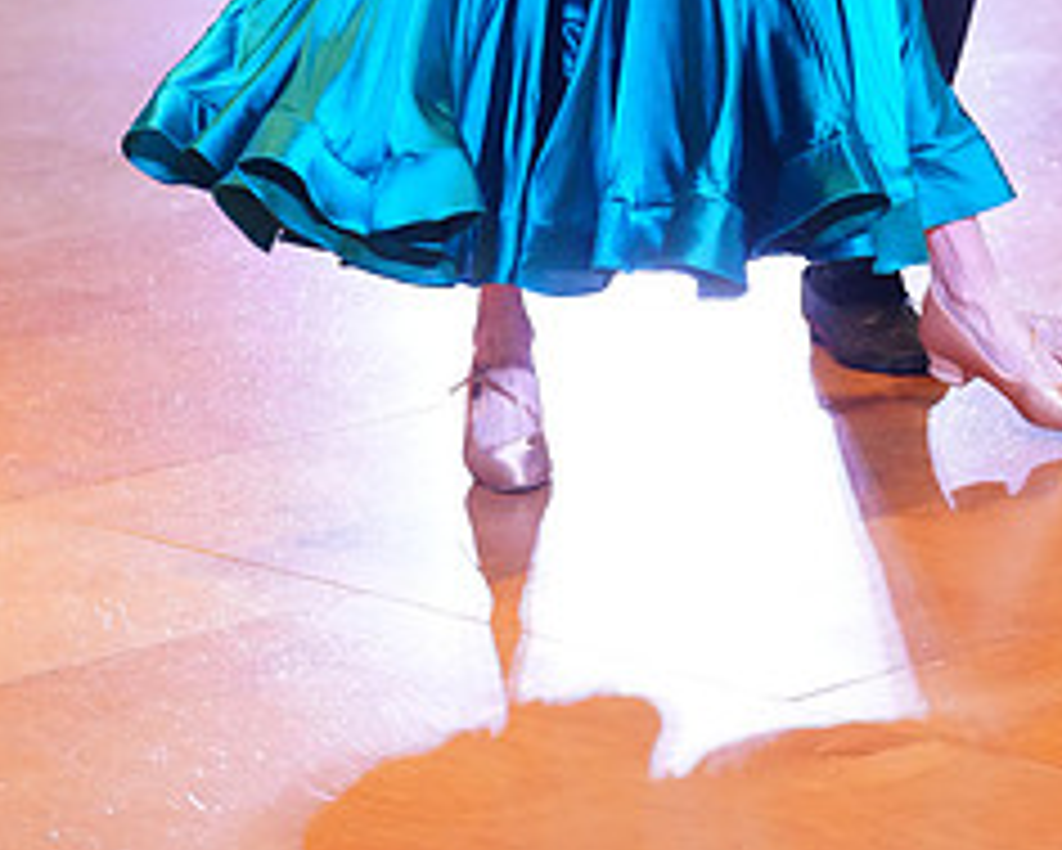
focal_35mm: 180
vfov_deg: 8.4
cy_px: -436
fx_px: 5660
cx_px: 569
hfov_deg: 10.7
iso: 5000
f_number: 2.8
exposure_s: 1/400
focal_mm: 78
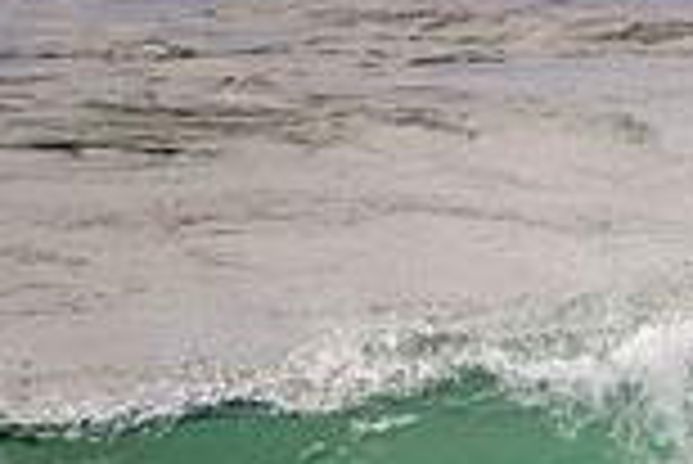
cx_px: 945
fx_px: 43622
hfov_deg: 0.9
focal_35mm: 2264
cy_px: 804
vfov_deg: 0.6
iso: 450
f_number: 5.6
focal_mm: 400
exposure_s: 1/800
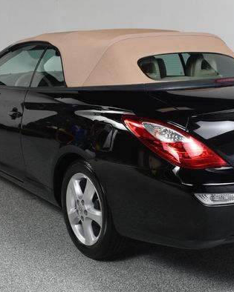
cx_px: 149
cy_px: 145
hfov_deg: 24.9
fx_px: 528
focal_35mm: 61
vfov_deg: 31.0
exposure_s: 1/160
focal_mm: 27
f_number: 10
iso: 100
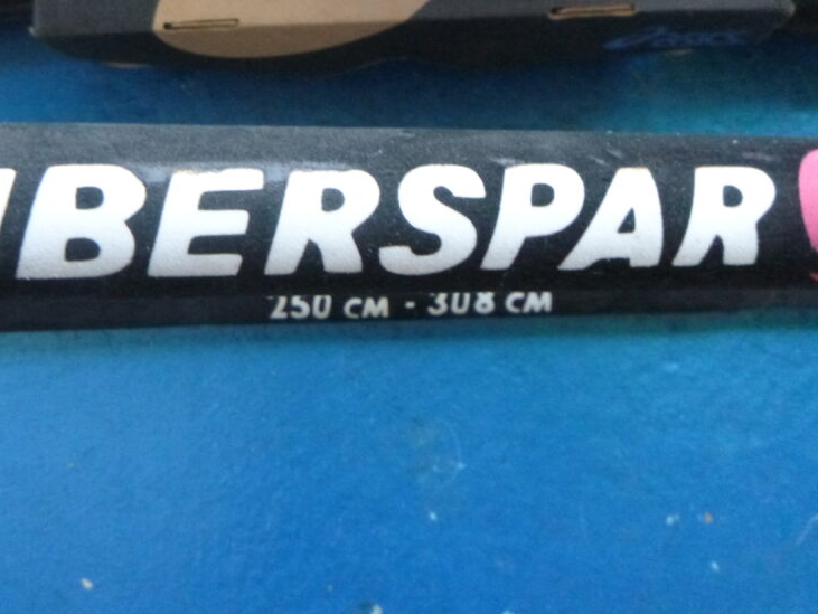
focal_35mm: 35
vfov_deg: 40.2
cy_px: 197
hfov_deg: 52.1
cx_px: 308
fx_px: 827
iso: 800
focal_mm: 4.5
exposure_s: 1/30
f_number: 3.9
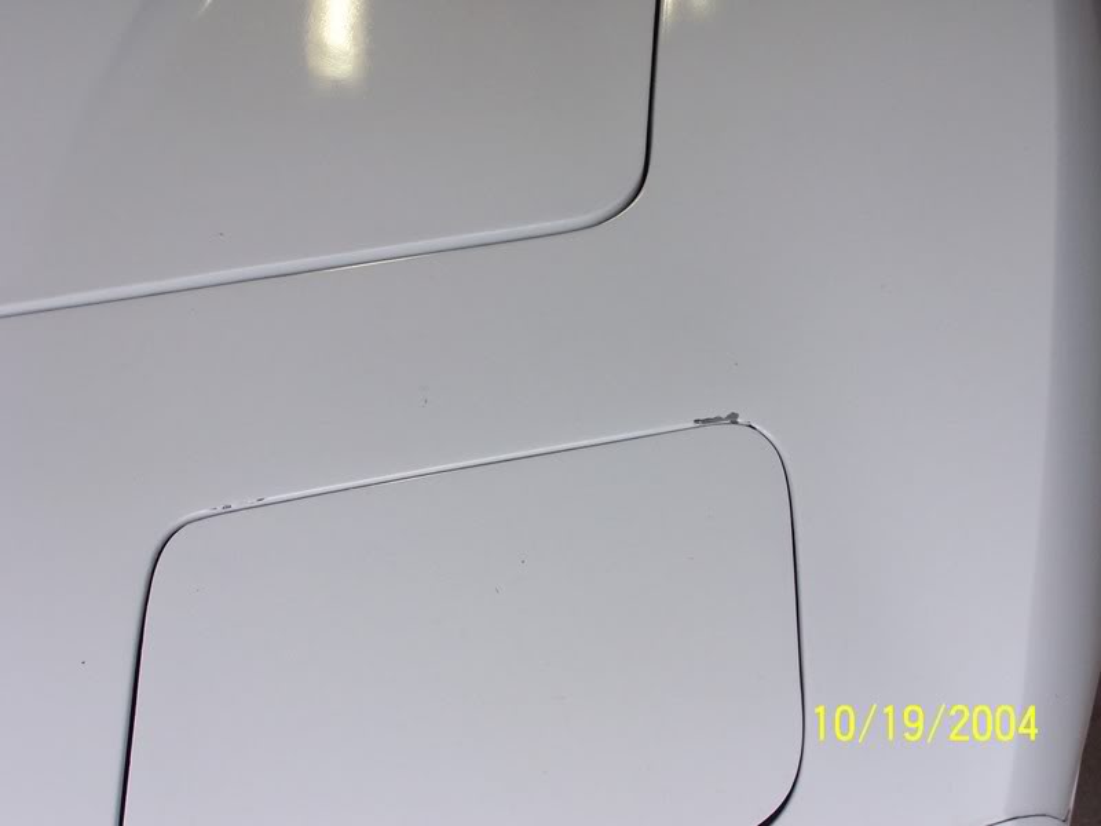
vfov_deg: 21.9
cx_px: 550
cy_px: 413
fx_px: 2131
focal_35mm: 67
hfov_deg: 29.0
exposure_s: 1/30
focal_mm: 11.1
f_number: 3.2
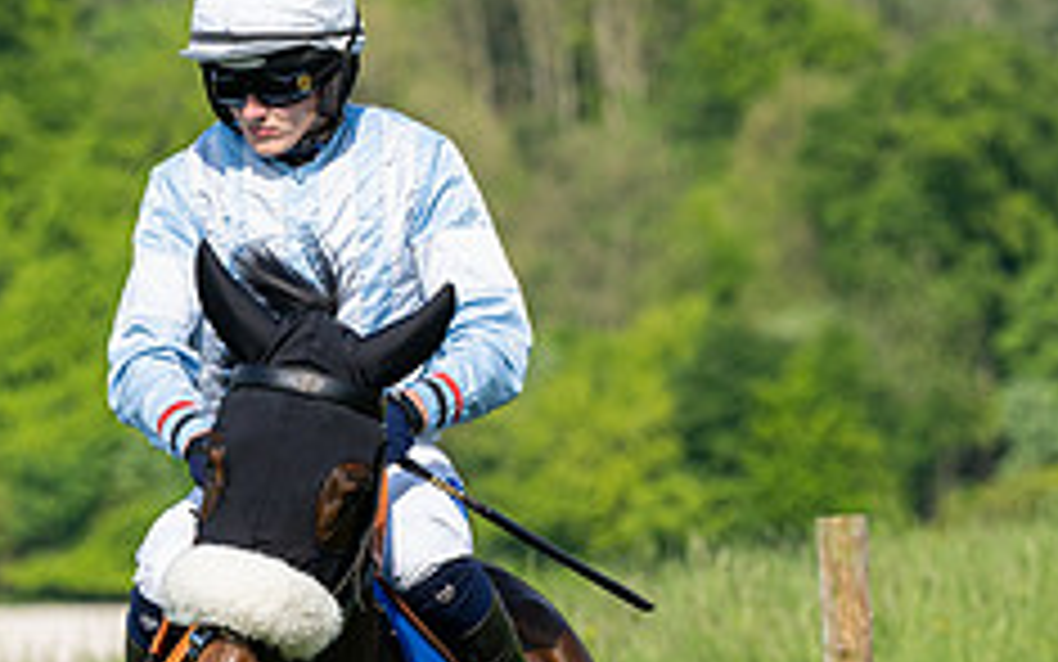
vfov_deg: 2.0
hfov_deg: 3.2
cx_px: 392
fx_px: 18862
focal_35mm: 654
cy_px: 848
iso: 200
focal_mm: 165
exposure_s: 1/1000
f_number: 5
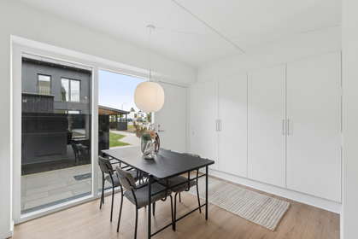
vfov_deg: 74.7
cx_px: 179
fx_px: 157
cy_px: 120
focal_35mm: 16
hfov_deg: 97.6
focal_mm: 10.5
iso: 200
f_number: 8
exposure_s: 1/30
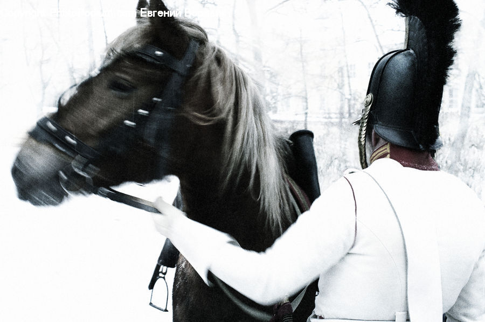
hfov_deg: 37.9
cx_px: 242
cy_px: 161
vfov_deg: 25.7
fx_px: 707
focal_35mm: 52
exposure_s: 1/15
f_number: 6.7
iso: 200
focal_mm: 35
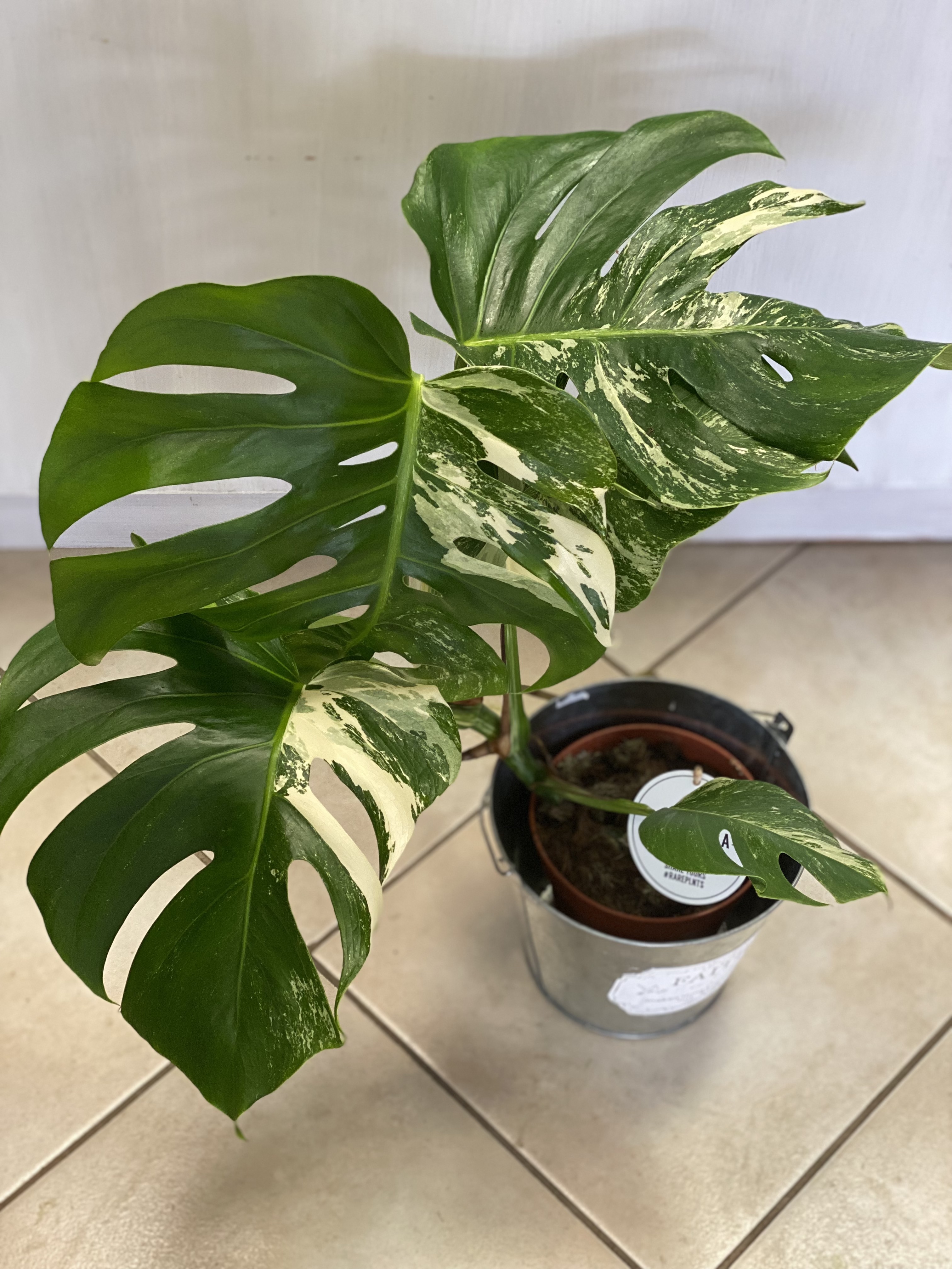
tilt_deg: -49.7
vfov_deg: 36.8
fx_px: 1907
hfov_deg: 28.0
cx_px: 476
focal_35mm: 52
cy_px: 634
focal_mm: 6
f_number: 2
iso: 125
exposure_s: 1/50
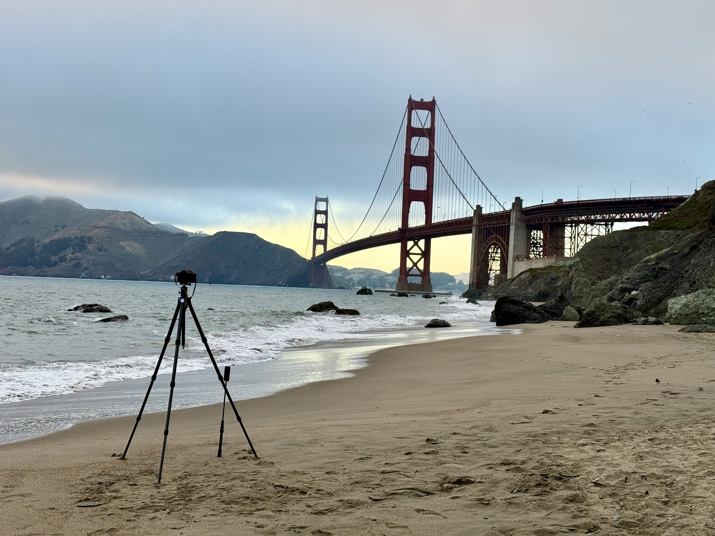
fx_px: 991
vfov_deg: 30.3
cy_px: 268
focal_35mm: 48
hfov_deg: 39.7
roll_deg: -2.2
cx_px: 358
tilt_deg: +0.6
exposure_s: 1/356
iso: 64
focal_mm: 6.76
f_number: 1.78
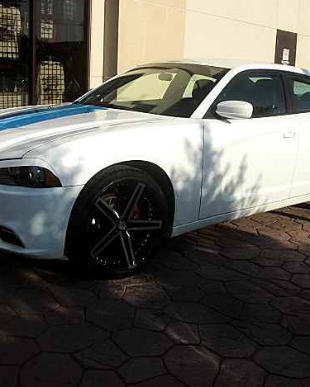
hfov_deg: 31.4
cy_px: 192
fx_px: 551
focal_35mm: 48
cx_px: 174
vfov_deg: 38.8
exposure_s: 1/125
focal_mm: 6.3
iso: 50
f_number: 7.9
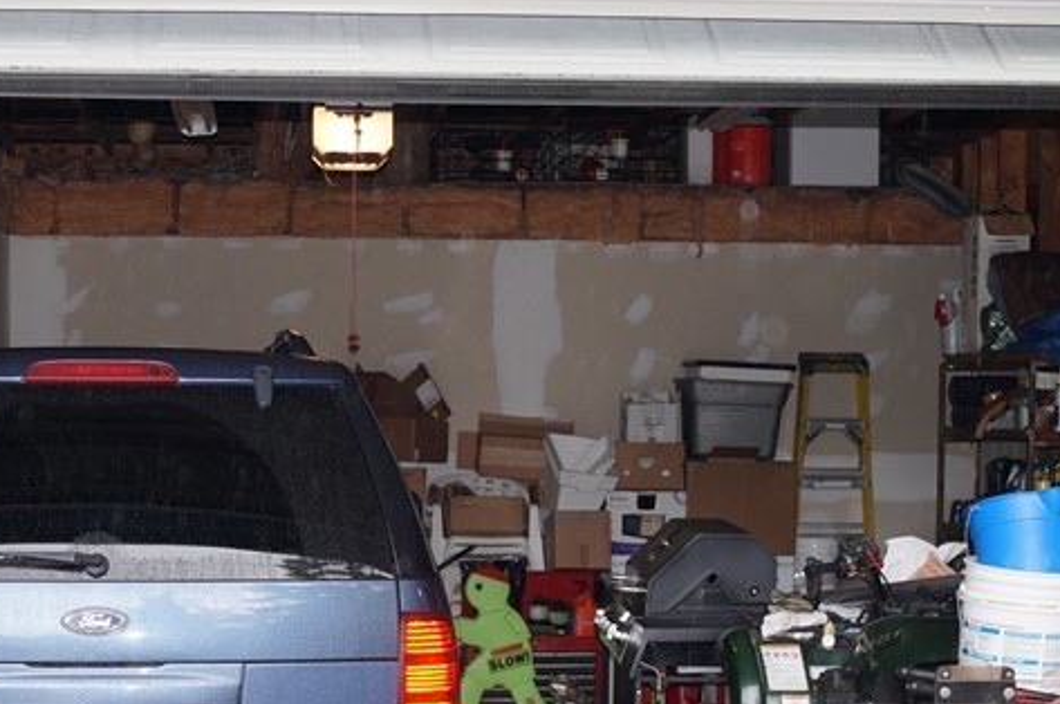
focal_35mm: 69
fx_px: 2029
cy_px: 548
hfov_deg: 29.2
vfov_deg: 19.5
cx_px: 396
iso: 250
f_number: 4
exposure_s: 1/160
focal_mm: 20
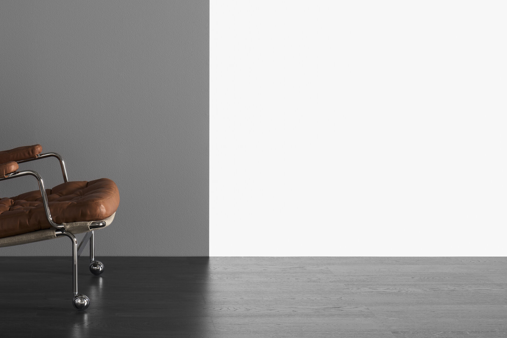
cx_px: 106
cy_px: 82
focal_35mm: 81
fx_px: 1141
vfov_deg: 16.8
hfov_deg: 24.7
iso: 100
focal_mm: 50
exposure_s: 1/100
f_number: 9
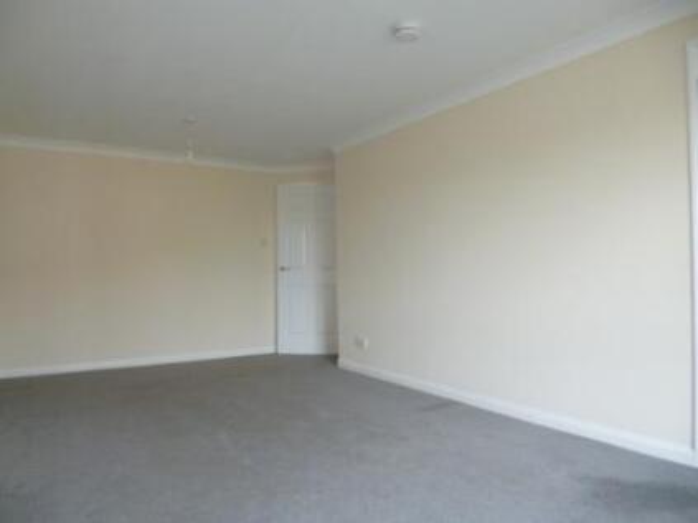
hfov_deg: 71.6
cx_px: 349
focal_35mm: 24
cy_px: 262
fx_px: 484
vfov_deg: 56.8
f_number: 2.5
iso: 160
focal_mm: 4.3
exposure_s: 1/60
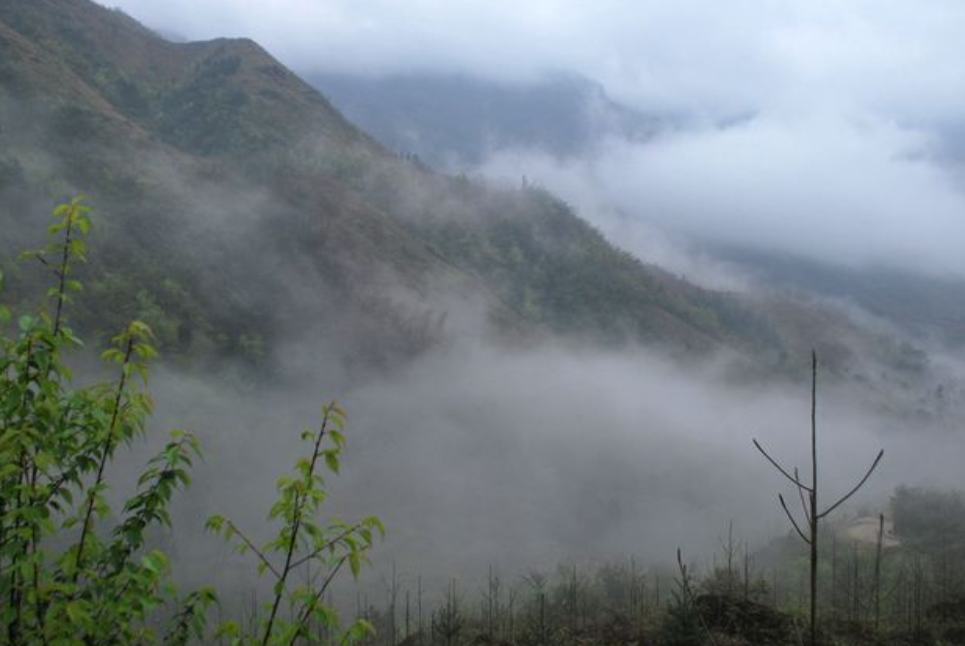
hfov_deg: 54.4
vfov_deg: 37.9
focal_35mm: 35
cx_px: 497
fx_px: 939
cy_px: 307
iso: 200
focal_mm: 18
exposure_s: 1/500
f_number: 3.5
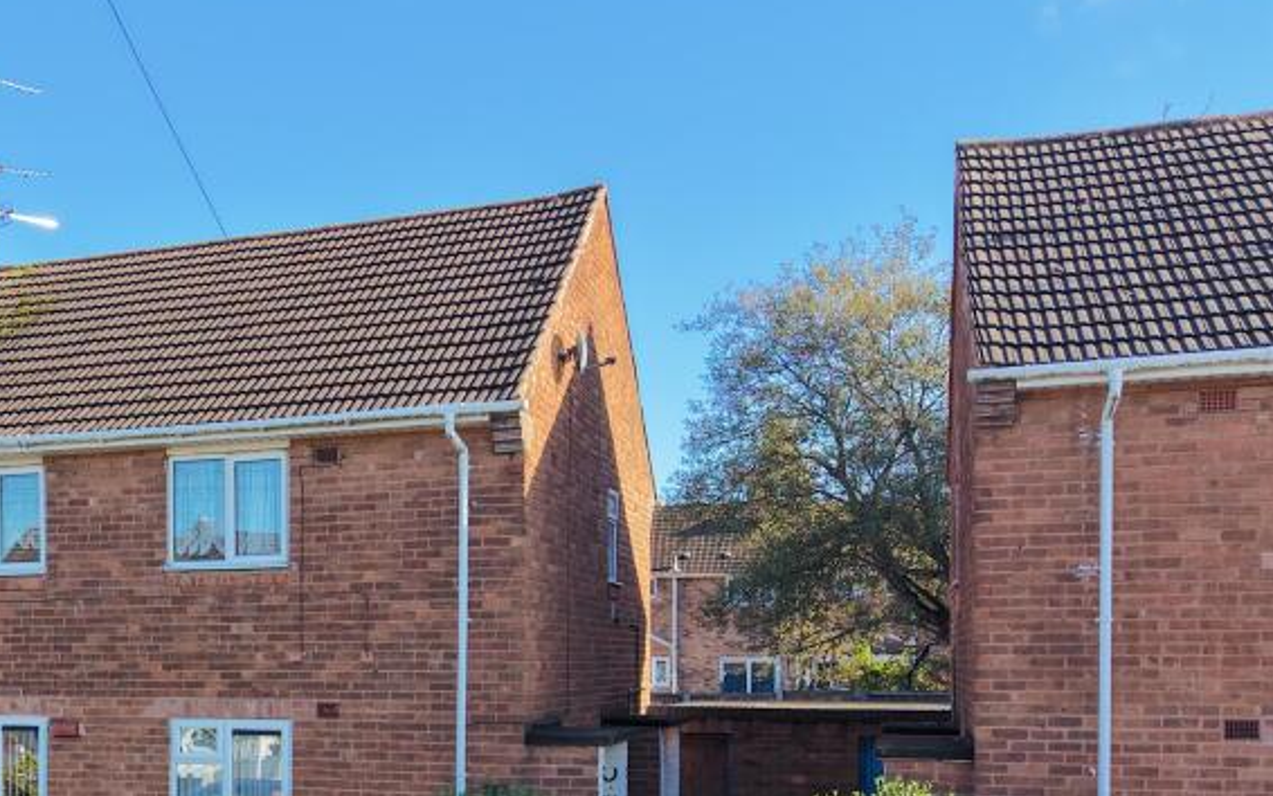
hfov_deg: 41.0
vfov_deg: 27.4
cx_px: 198
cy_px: 654
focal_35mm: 46
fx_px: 1596
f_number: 1.8
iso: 280
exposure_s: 1/2500
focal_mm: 8.67
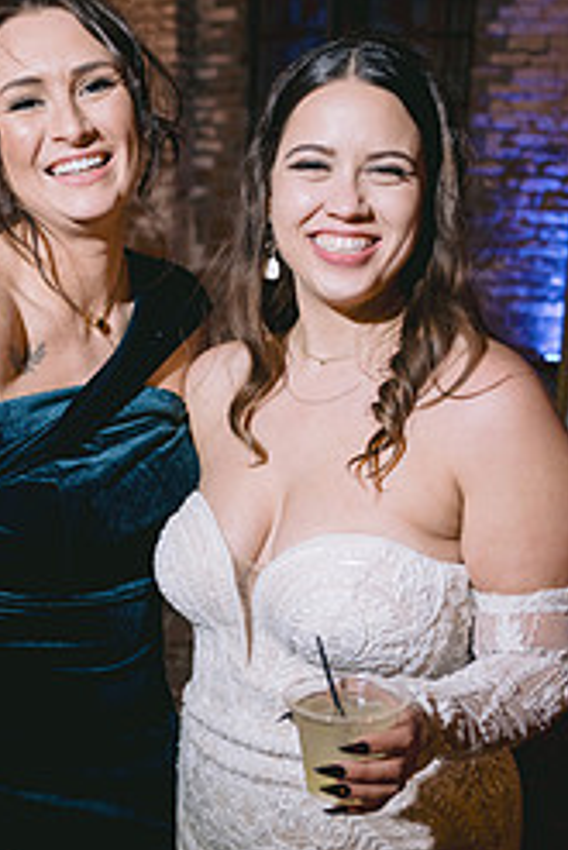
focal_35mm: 51
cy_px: 523
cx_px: 182
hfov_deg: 26.3
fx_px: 1205
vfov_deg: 38.6
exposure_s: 1/60
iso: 1000
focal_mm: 28
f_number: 2.8
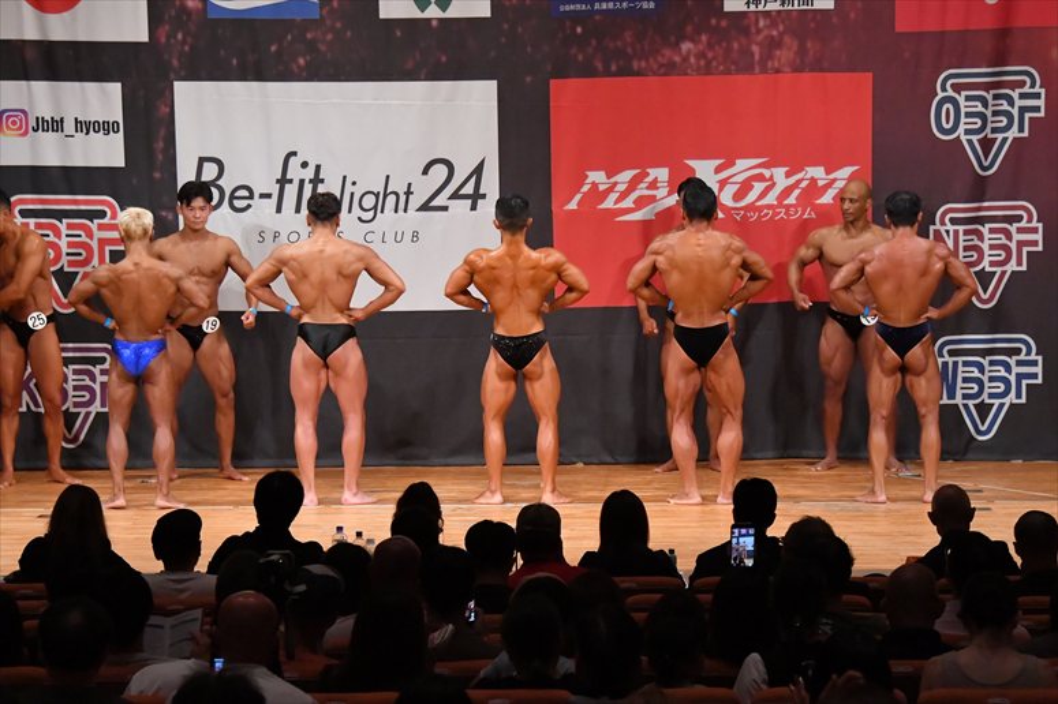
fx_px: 4318
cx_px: 529
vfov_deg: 9.3
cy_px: 352
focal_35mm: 147
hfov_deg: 14.0
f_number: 5.6
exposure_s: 1/400
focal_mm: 98
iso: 8000
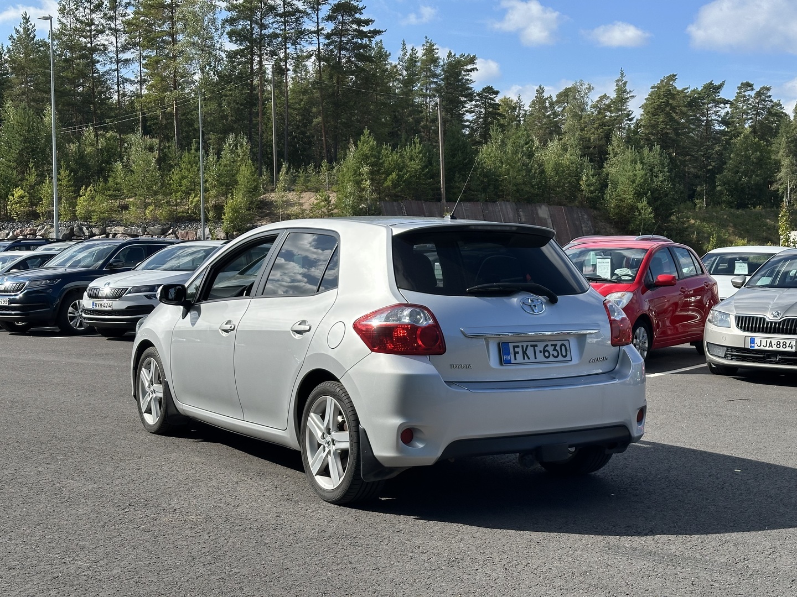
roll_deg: +0.7
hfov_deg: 39.7
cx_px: 398
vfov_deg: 30.3
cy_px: 298
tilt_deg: -2.6
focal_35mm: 48
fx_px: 1105
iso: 64
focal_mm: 6.86
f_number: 1.78
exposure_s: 1/4184
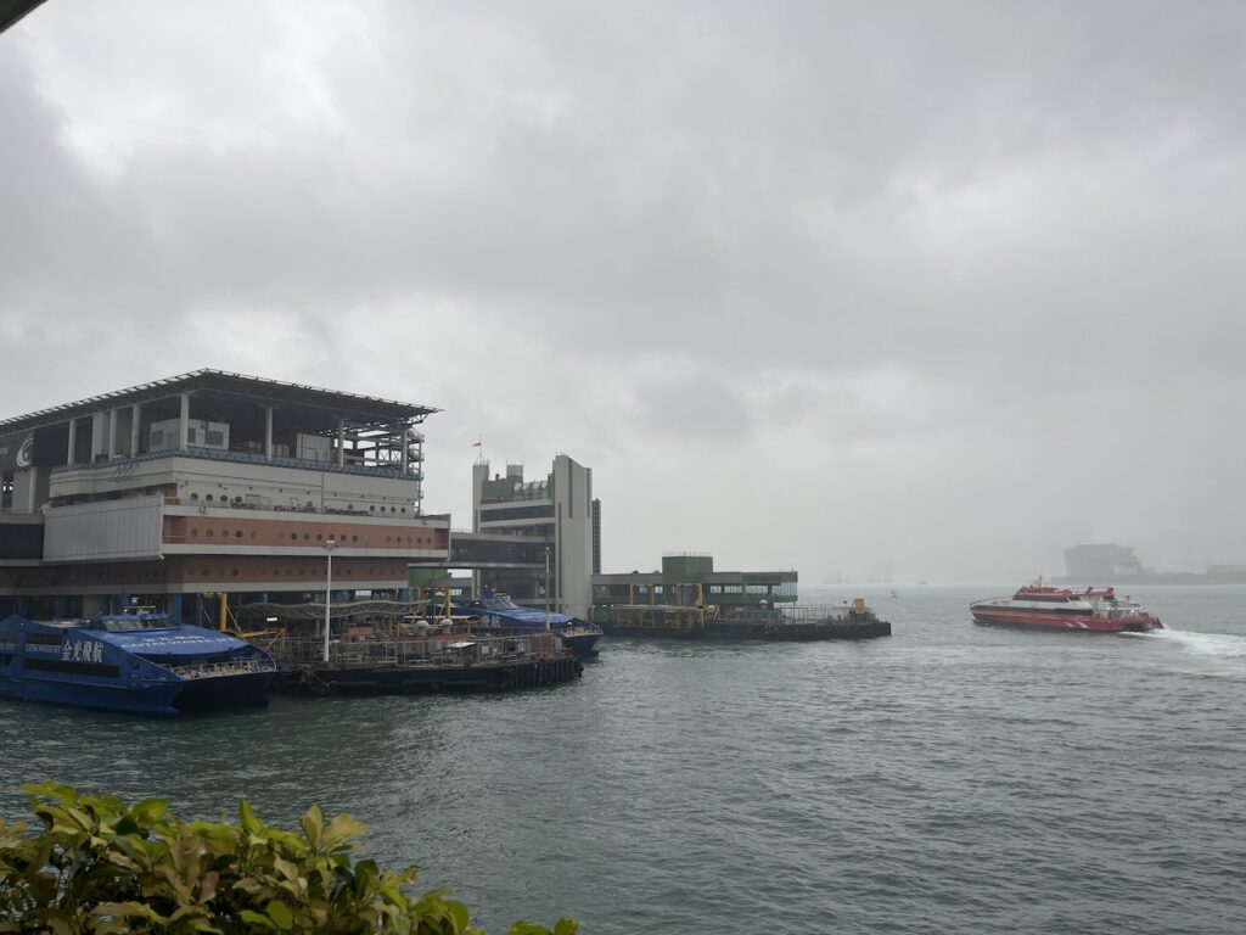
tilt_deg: +6.5
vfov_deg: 53.1
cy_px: 468
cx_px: 623
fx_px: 936
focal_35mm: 26
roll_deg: +0.7
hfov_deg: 67.3
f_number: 1.6
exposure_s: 1/583
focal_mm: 5.1
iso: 50
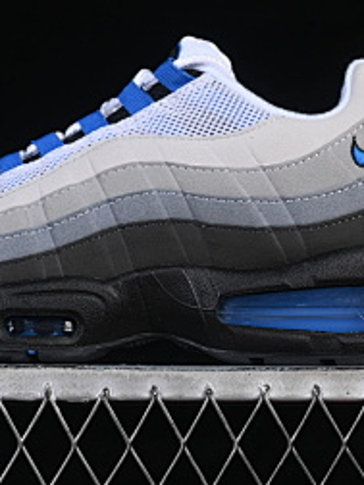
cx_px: 123
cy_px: 166
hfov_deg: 10.4
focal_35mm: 143
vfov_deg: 13.8
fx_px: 2005
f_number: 8
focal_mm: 50
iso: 160
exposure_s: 1/80
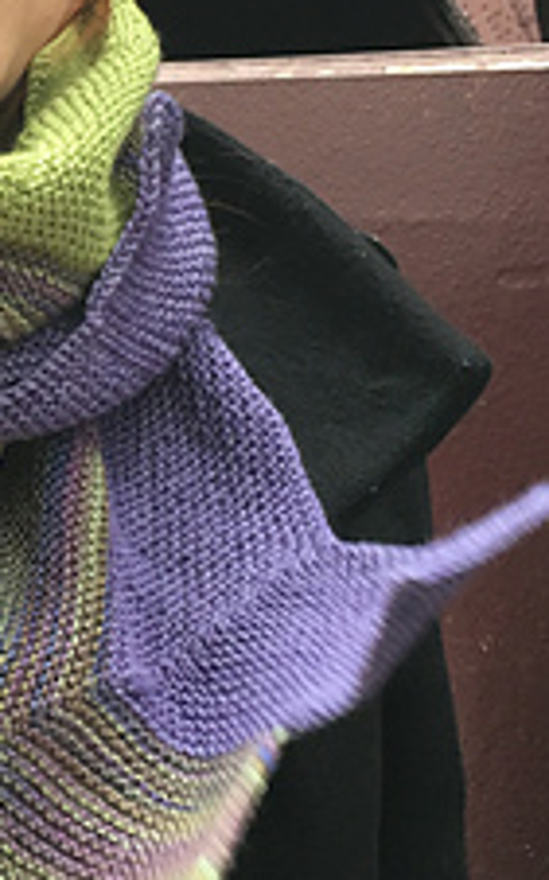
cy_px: 319
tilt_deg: -2.3
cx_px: -160
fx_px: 2085
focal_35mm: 87
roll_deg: +1.1
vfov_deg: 23.8
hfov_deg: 14.4
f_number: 2.2
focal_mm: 4.15
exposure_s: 1/30
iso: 40
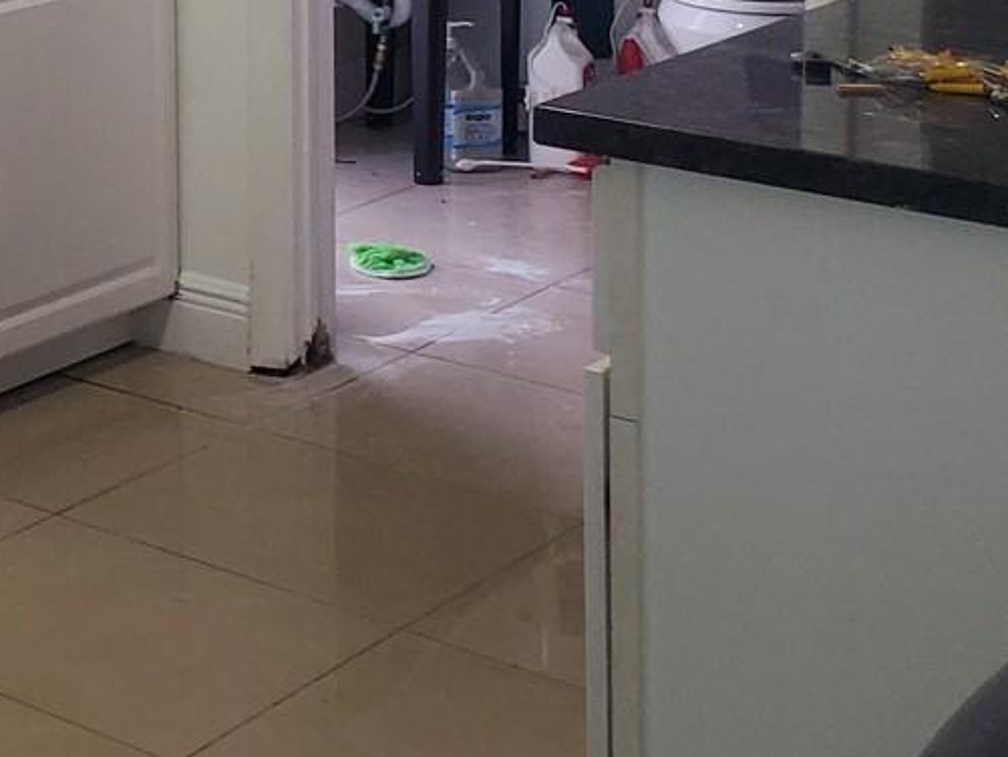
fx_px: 2417
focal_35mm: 83
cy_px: -376
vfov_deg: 16.3
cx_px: -513
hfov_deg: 20.2
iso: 160
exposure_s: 1/120
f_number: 2.4
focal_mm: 4.3
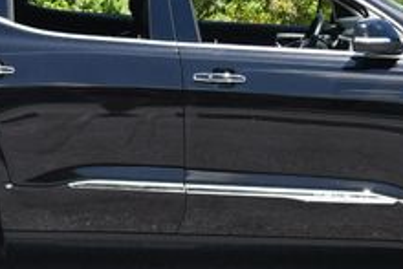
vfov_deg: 7.4
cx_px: 165
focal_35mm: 186
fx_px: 2083
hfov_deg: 11.0
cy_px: 31
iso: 200
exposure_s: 1/250
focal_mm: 32
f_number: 8
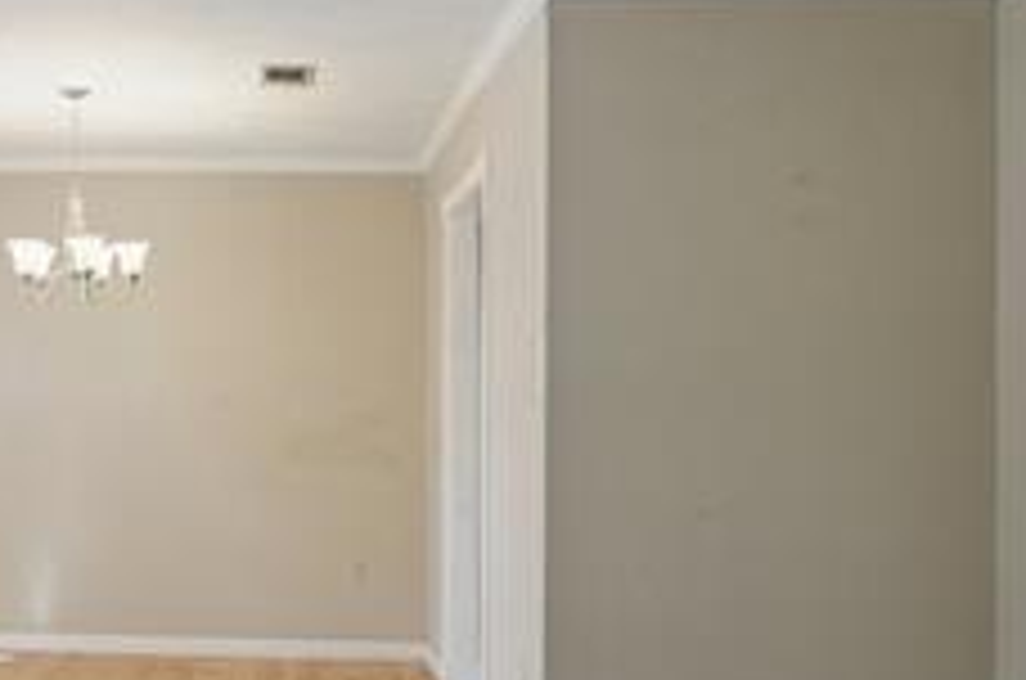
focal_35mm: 45
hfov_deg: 41.6
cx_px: 194
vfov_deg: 29.7
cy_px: 405
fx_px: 1280
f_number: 13
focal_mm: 16
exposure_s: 1/10
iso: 400
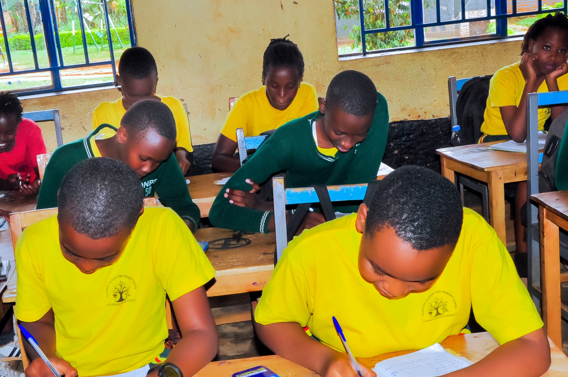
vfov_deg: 25.6
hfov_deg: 37.6
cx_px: 223
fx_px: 831
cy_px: 224
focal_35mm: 53
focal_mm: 25
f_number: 13
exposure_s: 1/100
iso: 640
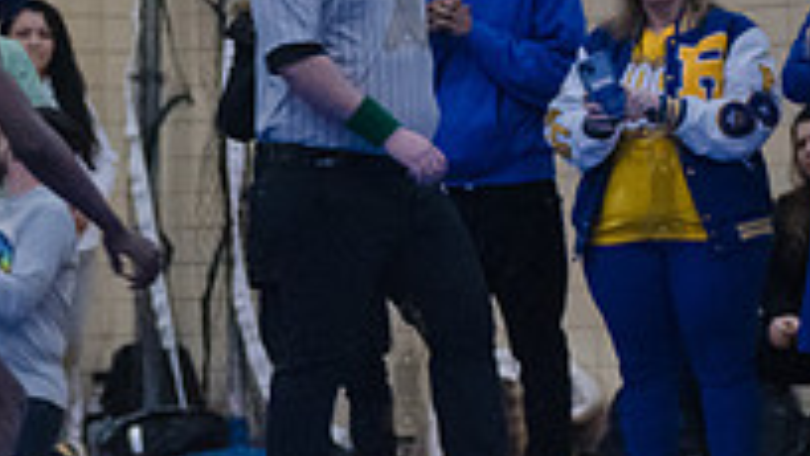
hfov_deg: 8.9
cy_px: 172
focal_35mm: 239
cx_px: -107
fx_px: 5136
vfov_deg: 5.1
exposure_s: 1/400
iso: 6400
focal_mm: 80
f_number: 3.2
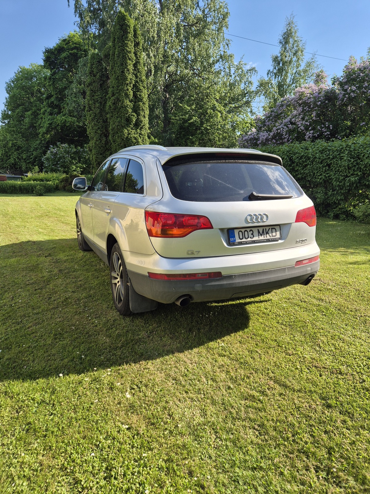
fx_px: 328
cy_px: 247
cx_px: 185
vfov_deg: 73.9
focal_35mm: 23
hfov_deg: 58.9
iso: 25
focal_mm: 5.4
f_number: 1.8
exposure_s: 1/1224
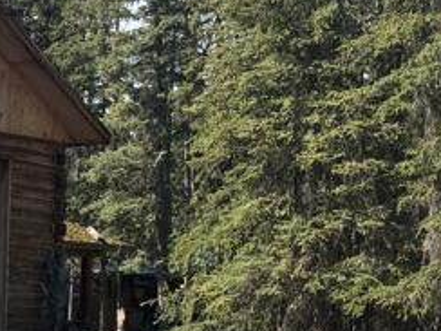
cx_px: -208
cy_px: 121
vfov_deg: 13.6
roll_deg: -3.8
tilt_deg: +5.8
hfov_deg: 16.5
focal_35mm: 109
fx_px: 1389
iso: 50
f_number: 1.6
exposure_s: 1/1876
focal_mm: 5.96
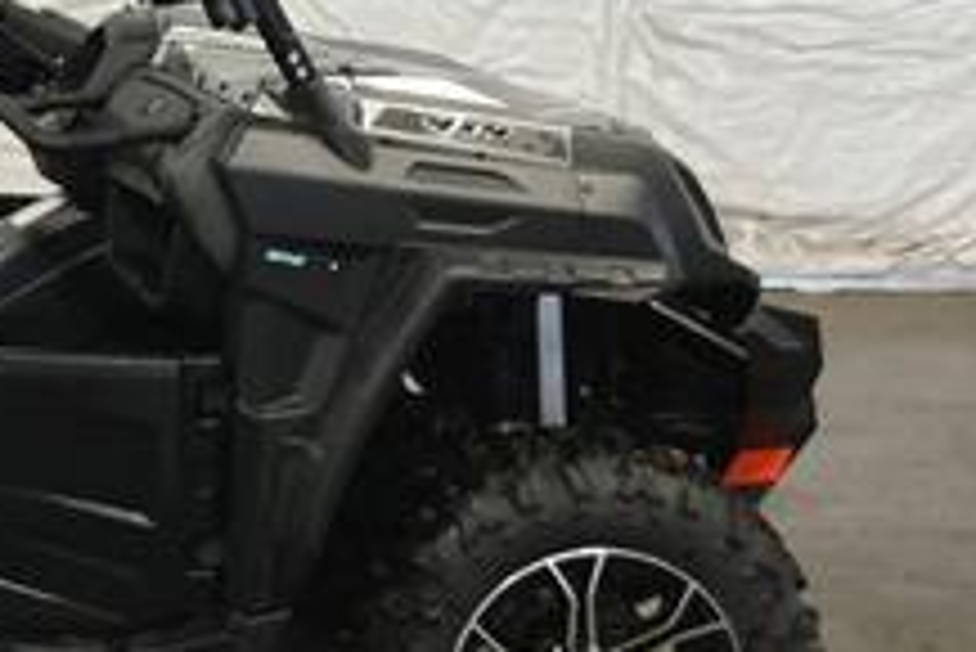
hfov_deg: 19.9
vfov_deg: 14.3
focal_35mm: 95
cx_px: -247
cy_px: 90
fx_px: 2577
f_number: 2.4
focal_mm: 3.3
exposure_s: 1/30
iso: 64
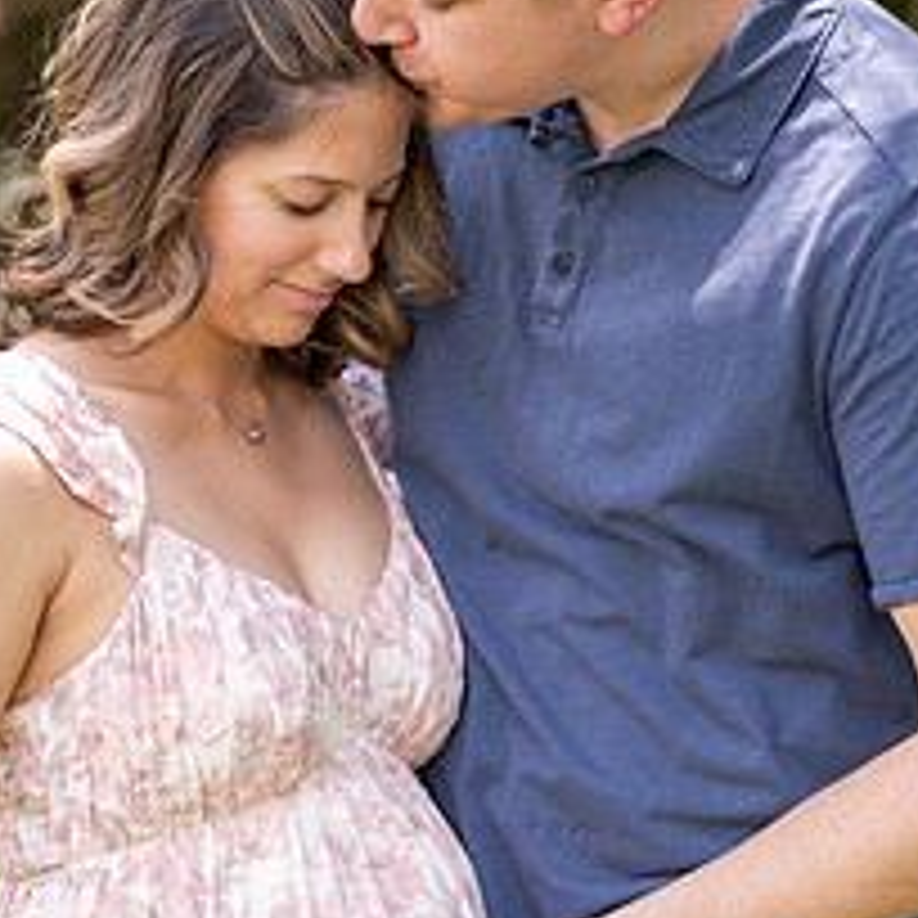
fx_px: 4771
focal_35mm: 159
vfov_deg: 11.0
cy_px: 688
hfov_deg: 11.0
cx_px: 369
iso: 320
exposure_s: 1/1250
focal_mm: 85
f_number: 2
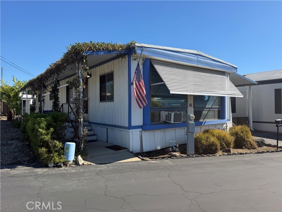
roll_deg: +0.7
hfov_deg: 71.6
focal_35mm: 24
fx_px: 196
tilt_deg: +0.6
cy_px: 106
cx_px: 141
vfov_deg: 56.8
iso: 80
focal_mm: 6.76
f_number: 1.78
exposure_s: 1/3584
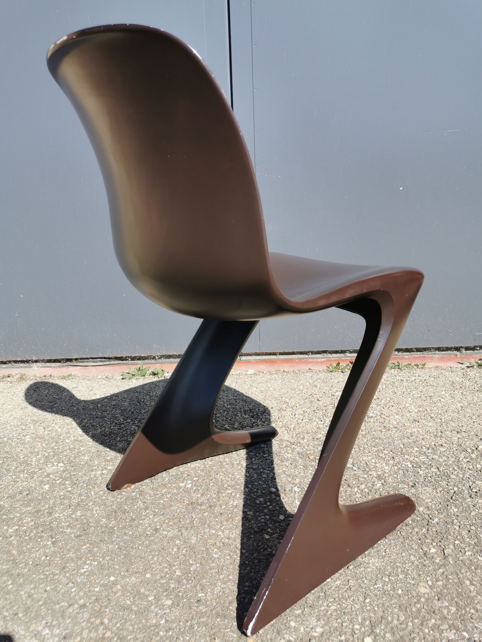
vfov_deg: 65.3
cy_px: 321
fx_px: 501
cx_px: 241
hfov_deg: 51.4
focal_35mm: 27
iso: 50
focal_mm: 5.58
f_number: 1.8
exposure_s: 1/1934
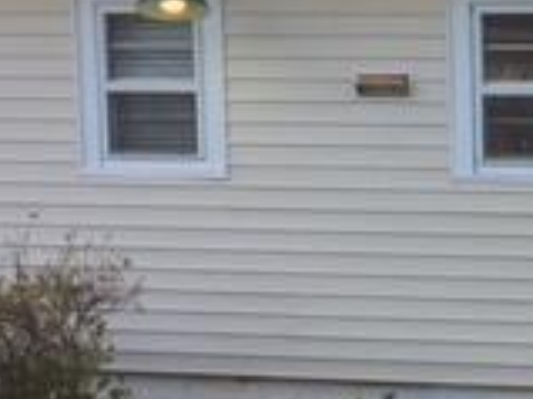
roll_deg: -0.8
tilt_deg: -6.4
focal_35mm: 117
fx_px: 1800
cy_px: 302
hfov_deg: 15.5
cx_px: 794
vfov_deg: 12.6
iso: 25
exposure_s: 1/123
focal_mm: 4.15
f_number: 2.2
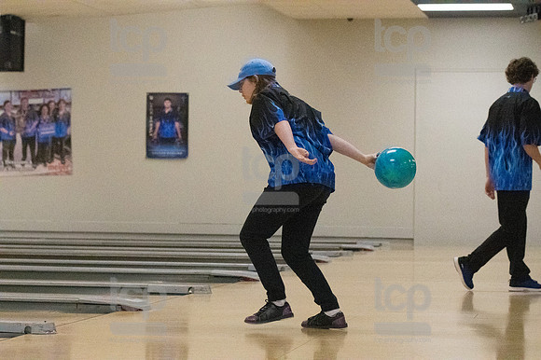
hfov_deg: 19.5
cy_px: 180
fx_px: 1577
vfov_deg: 13.0
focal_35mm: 105
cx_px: 270
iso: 10000
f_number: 4
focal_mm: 70
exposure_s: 1/1250
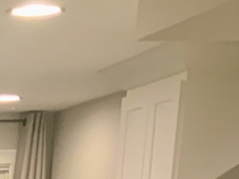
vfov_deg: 8.1
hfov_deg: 10.0
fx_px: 1117
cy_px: 488
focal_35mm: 162
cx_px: -403
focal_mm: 3
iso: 200
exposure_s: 1/60
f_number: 1.8
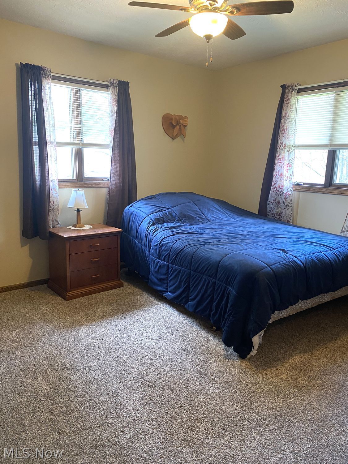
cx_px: 174
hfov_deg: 53.1
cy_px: 232
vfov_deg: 67.3
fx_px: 349
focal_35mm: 26
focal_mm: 4.25
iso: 320
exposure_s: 1/60
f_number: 1.8
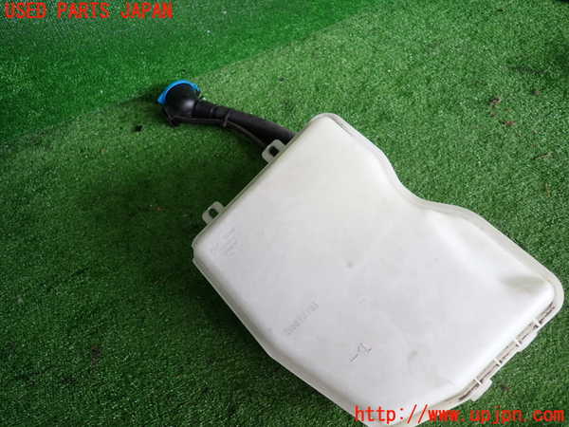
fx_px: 411
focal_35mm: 25
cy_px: 214
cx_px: 284
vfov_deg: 54.9
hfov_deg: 69.4
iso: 100
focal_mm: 4.5
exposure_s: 1/125
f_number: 2
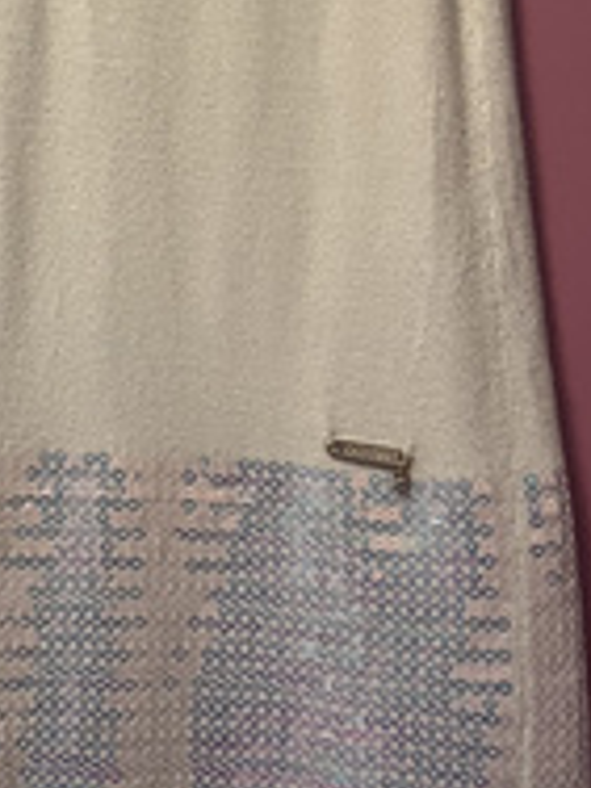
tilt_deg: -0.8
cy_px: 323
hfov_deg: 21.1
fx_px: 1571
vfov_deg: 28.1
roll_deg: -1.1
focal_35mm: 69
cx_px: 149
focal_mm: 5.7
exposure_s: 1/50
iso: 160
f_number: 1.5
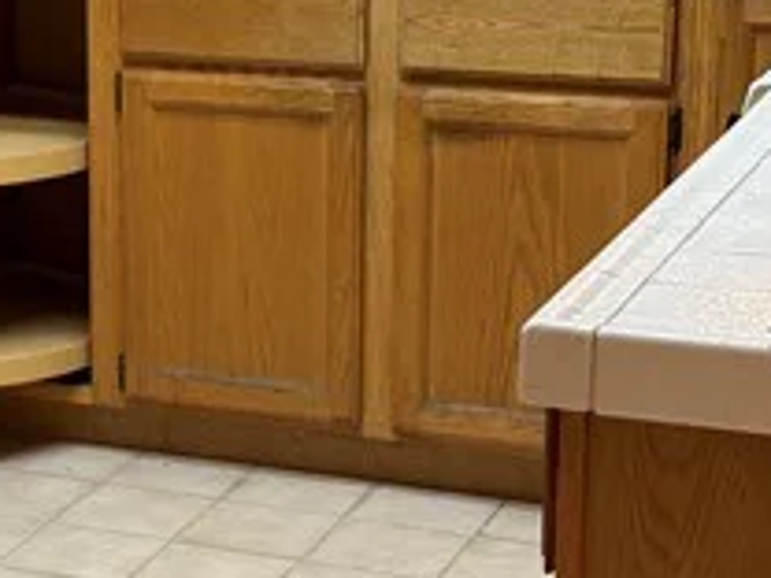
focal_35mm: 118
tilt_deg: -14.7
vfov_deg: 12.6
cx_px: -111
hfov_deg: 16.1
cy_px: 259
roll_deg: +1.8
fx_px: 2628
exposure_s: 1/60
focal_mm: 6.76
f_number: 1.78
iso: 160
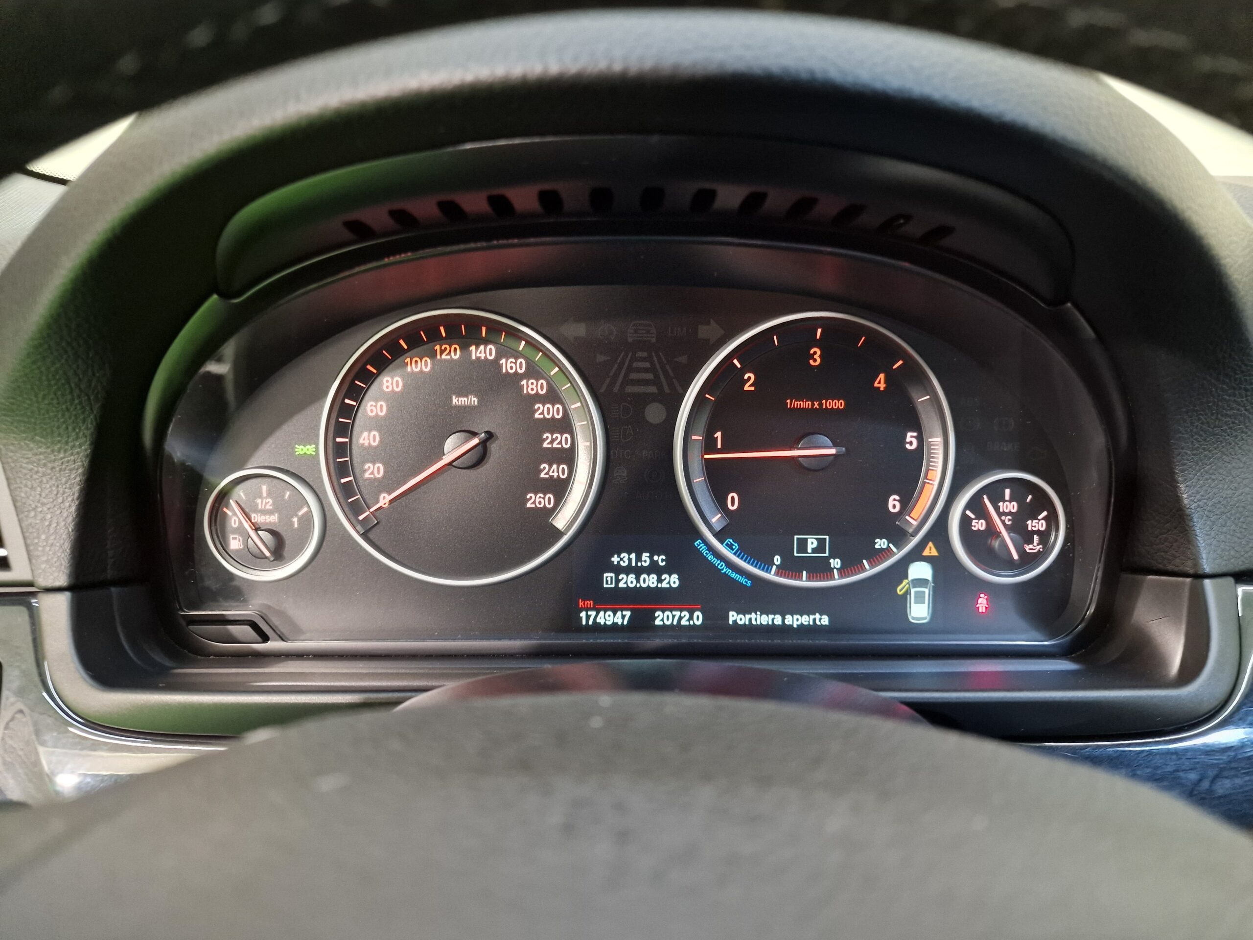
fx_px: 833
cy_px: 470
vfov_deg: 58.9
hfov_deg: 73.9
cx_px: 626
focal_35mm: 23
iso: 500
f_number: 1.8
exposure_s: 1/25
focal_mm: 6.4
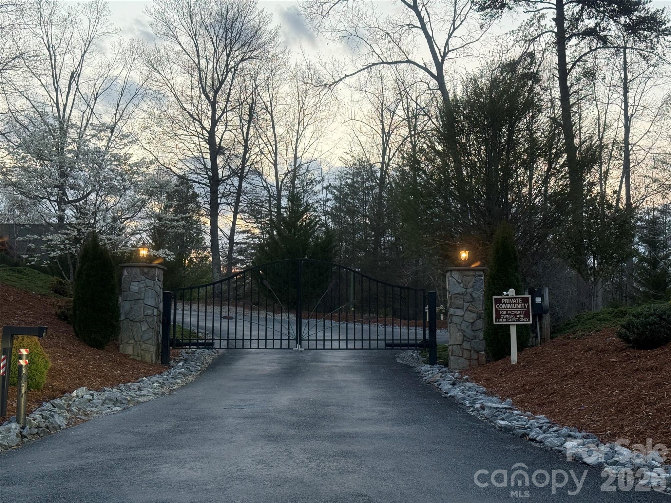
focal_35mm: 48
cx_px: 336
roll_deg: -0.3
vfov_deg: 30.3
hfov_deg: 39.7
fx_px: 930
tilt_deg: +6.8
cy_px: 252
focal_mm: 6.76
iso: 100
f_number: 1.78
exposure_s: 1/87
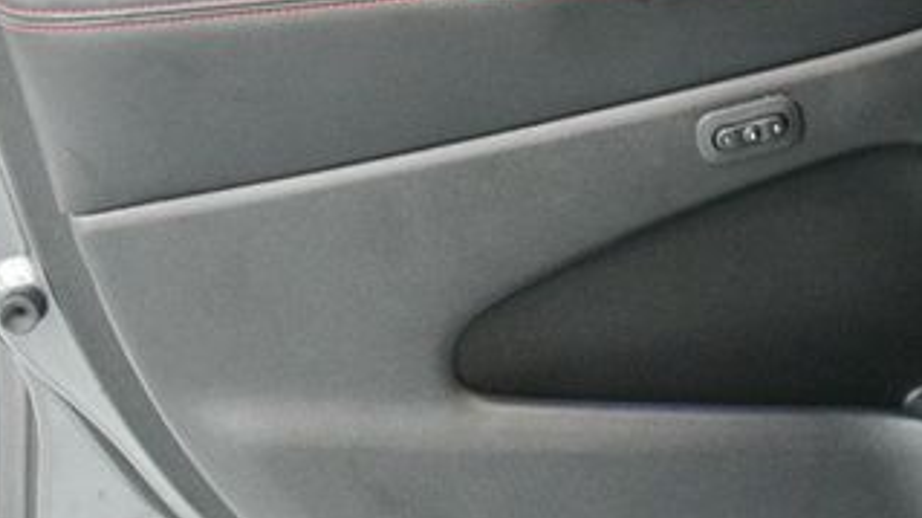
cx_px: 699
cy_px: 69
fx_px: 2004
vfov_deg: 14.6
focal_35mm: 82
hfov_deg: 25.6
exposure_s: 1/60
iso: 7200
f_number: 3.8
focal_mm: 26
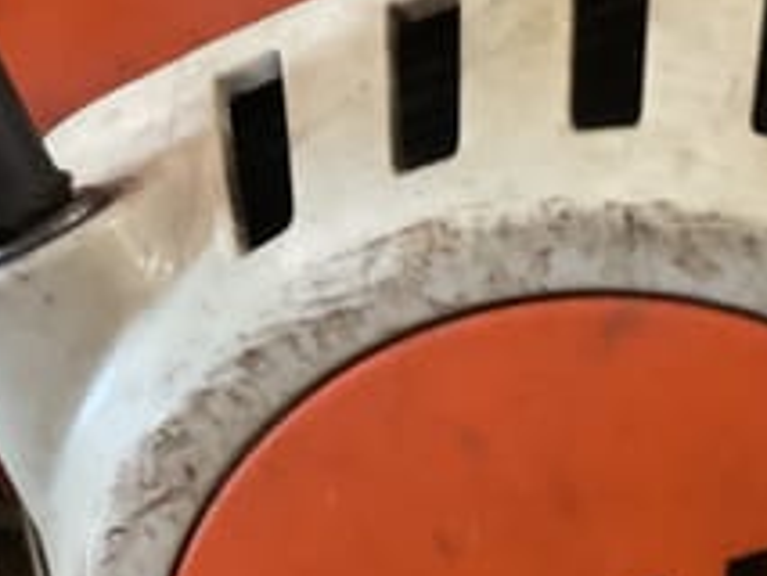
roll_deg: -5.7
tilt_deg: -25.0
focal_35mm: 68
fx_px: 1508
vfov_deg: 20.9
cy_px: 581
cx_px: 583
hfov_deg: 28.1
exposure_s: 1/24
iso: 500
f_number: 1.8
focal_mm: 3
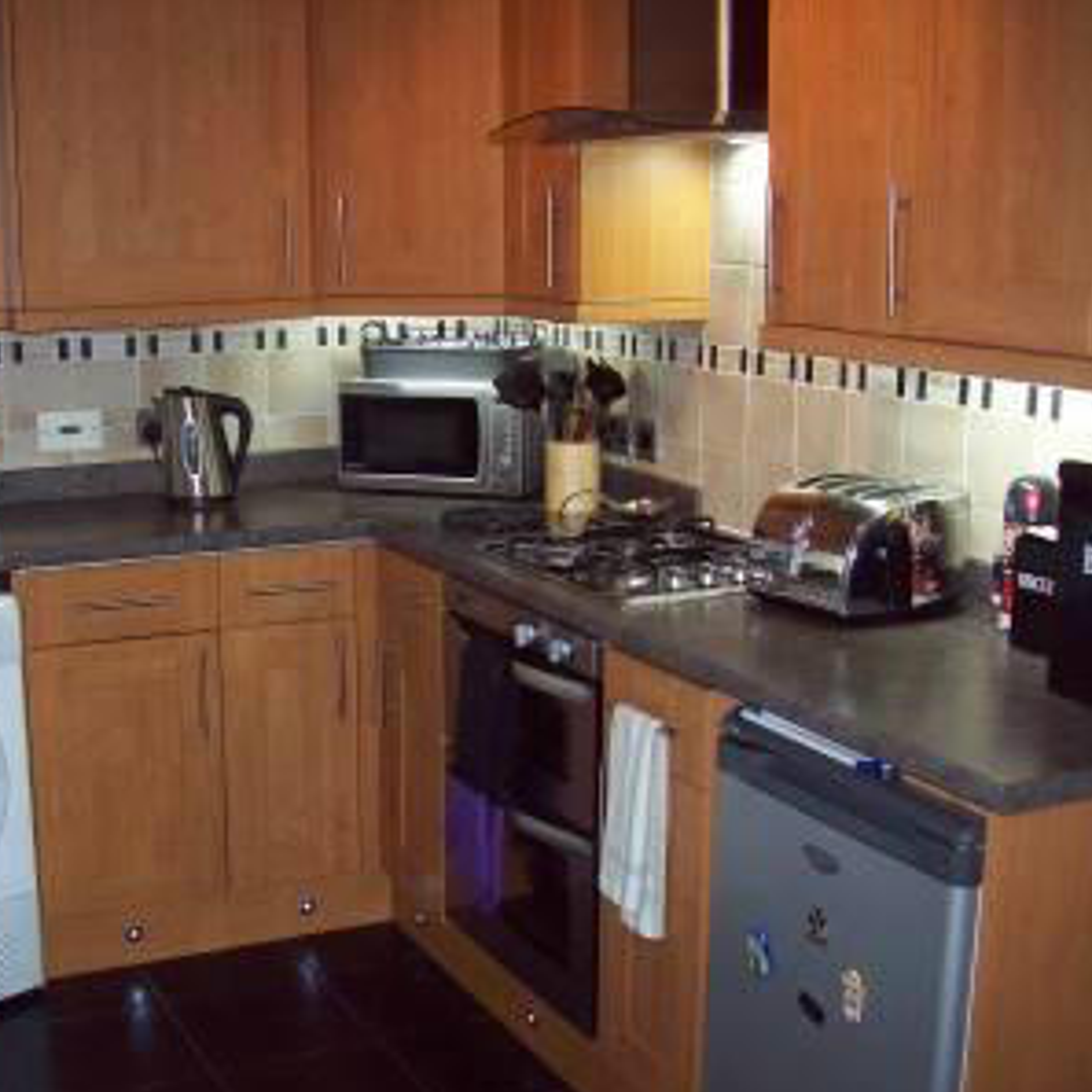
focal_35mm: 48
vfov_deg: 35.3
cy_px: 610
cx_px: 357
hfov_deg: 35.0
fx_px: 1713
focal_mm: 6
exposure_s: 1/64
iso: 200
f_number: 2.7
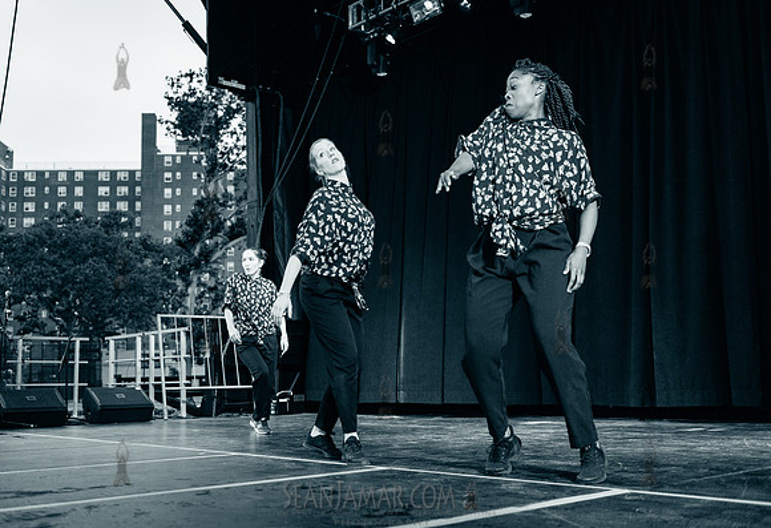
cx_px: 344
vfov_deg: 34.4
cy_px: 285
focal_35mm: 40
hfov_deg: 48.6
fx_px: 853
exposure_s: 1/1250
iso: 4000
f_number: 2.8
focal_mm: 36
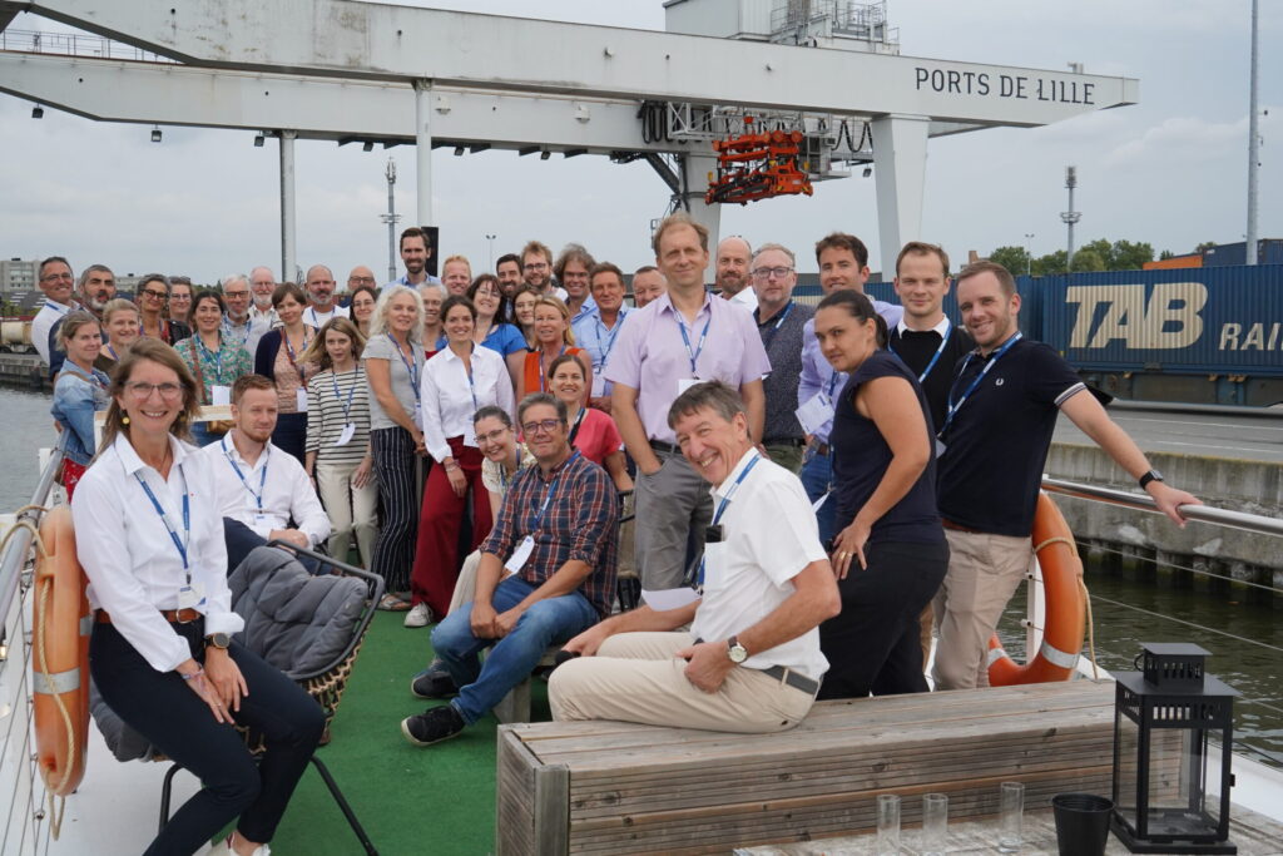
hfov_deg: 47.4
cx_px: 642
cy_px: 428
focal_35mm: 41
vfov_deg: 32.6
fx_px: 1461
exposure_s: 1/2500
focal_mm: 41
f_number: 8
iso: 2000
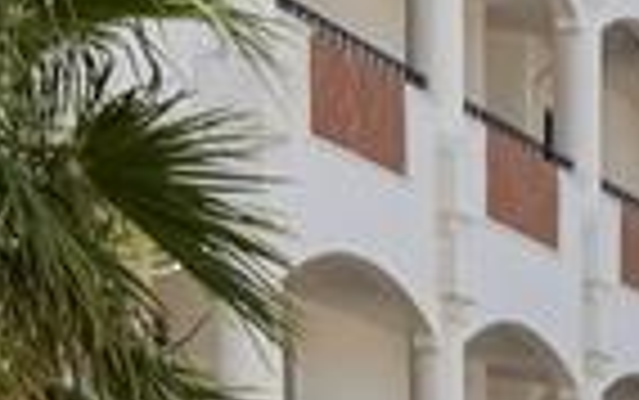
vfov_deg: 6.2
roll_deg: -1.6
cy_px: 1456
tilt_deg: -9.8
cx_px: 1026
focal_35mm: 183
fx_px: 3189
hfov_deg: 10.9
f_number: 1.78
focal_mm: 6.76
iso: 80
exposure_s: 1/4167
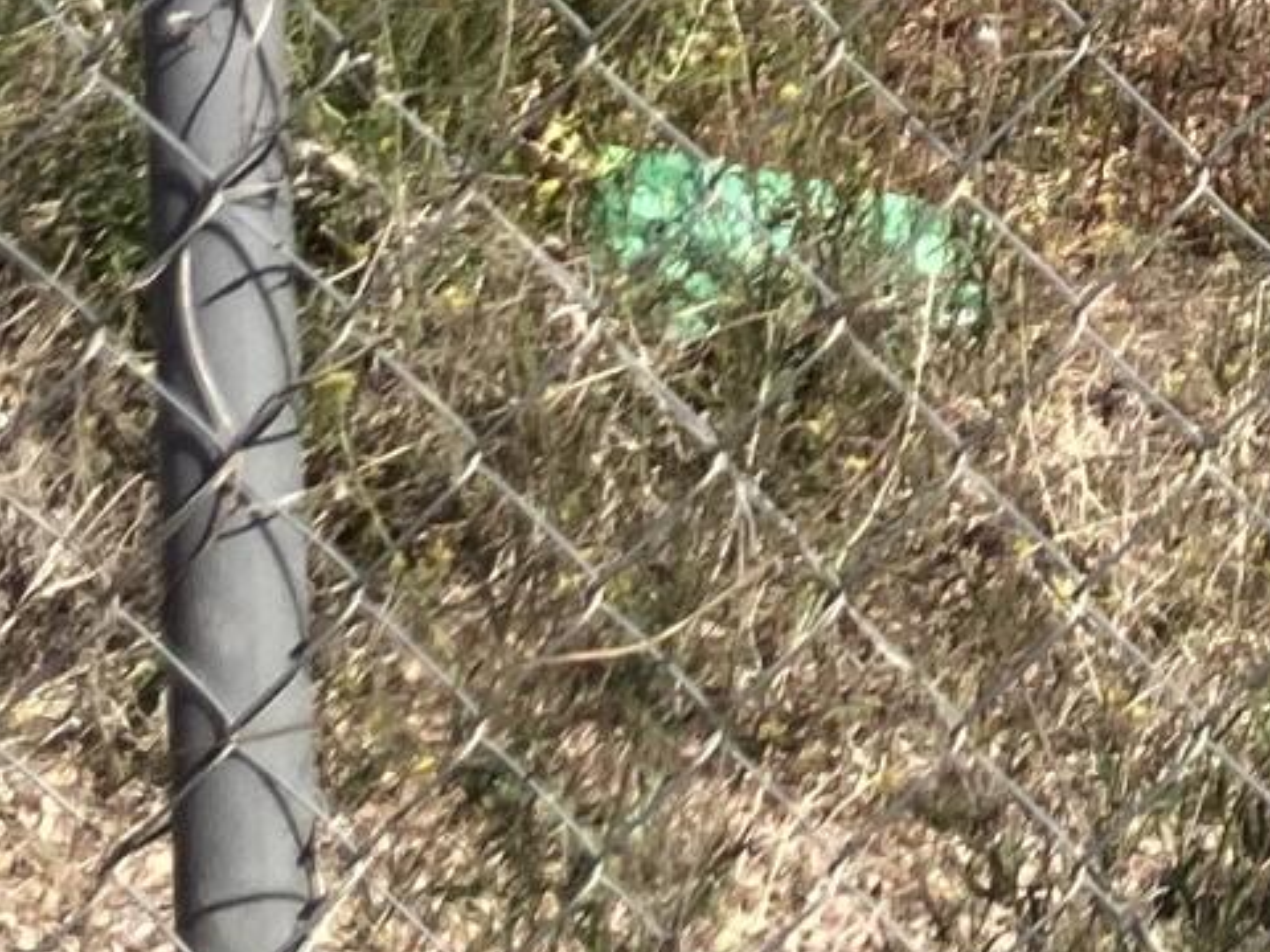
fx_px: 6420
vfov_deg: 7.7
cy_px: -1542
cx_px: 2442
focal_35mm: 175
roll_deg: -1.2
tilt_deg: -0.2
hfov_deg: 10.5
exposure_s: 1/1946
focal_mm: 3.99
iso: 20
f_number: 1.8
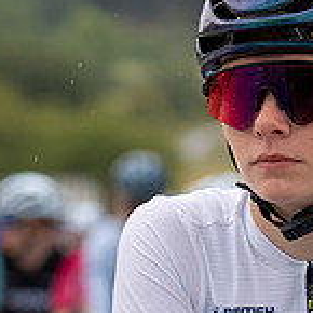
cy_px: 301
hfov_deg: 3.4
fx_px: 5289
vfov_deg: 3.4
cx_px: -363
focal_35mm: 517
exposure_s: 1/1000
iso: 400
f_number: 3.5
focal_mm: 94
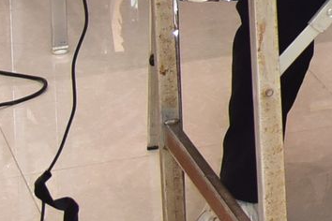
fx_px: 2278
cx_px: 898
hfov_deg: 7.6
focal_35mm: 247
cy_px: -368
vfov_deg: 5.3
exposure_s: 1/125
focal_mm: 35
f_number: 5
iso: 1600
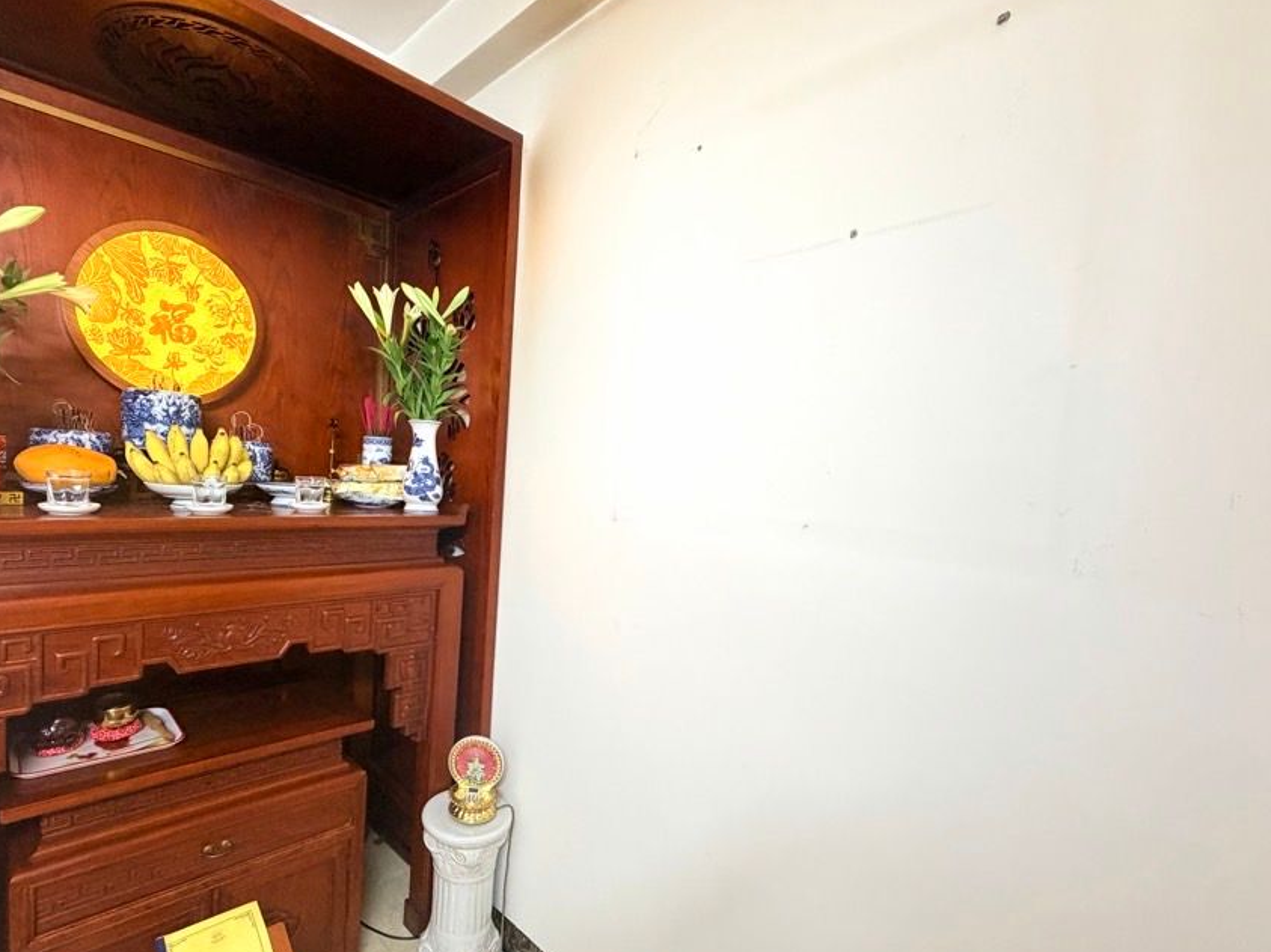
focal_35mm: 17
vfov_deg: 74.6
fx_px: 624
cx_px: 525
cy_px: 515
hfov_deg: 90.1
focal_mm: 2.22
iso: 200
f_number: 2.2
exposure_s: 1/50
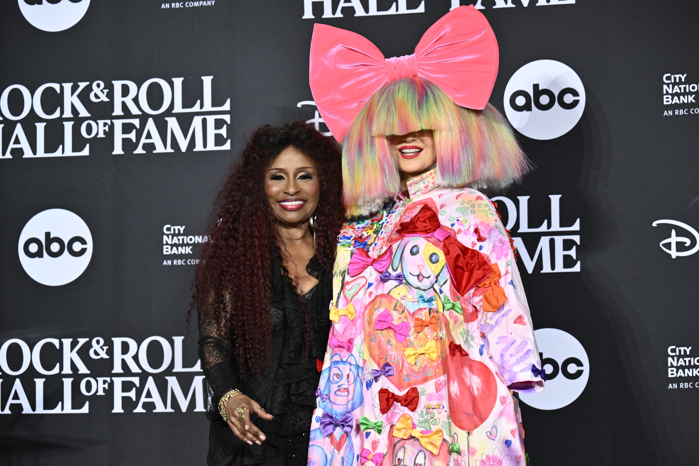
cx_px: 350
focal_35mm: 95
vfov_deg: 14.4
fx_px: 1844
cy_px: 233
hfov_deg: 21.5
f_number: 3.5
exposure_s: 1/400
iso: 2000
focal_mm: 95
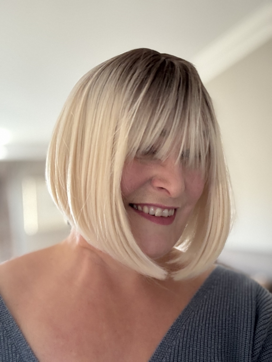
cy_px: 181
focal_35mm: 30
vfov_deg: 60.0
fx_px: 314
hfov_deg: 46.8
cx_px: 136
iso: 400
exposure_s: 1/30
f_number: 1.9
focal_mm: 2.69
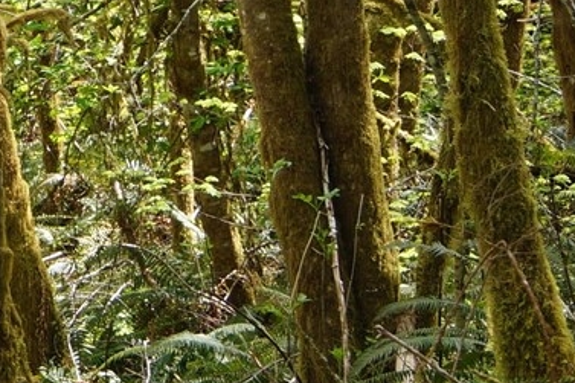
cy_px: -149
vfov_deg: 5.8
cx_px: -525
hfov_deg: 8.3
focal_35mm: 236
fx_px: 3772
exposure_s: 1/80
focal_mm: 35
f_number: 5.6
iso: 100
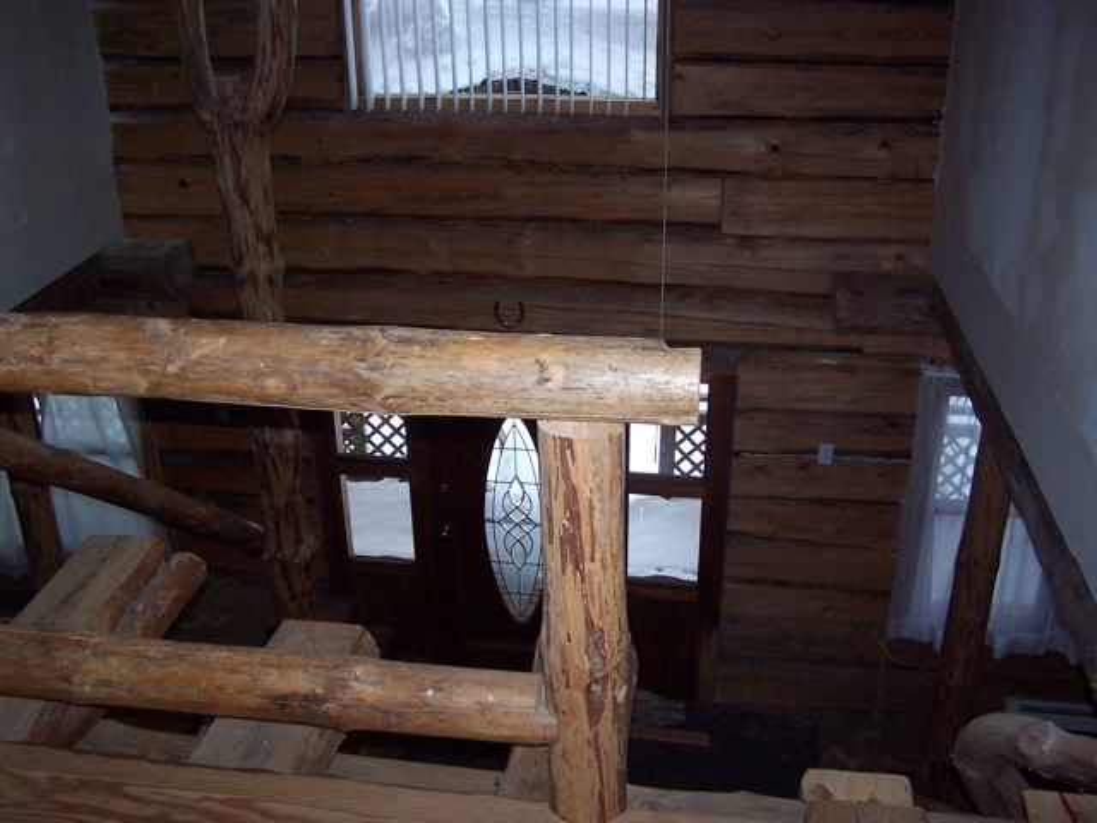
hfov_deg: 49.0
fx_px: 1204
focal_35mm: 38
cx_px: 548
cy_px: 412
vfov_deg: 37.7
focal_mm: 6.3
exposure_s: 1/60
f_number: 2.8
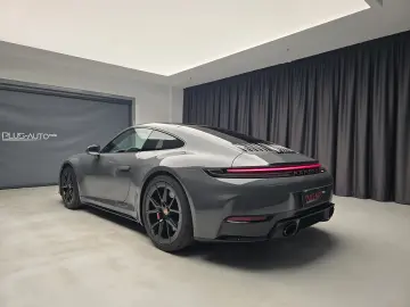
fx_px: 272
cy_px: 154
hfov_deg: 73.9
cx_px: 205
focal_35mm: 23
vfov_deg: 58.9
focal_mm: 6.3
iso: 100
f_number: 1.7
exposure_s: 1/180
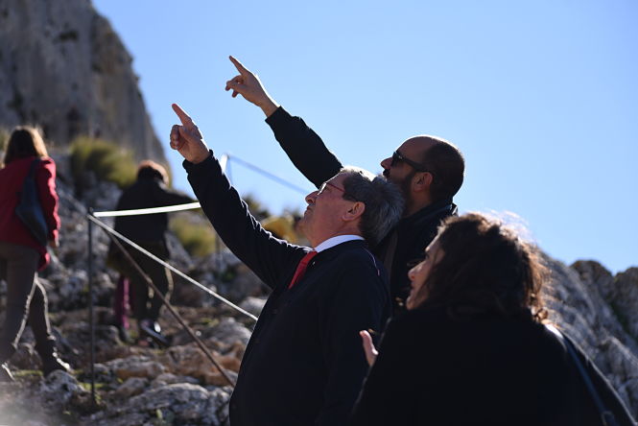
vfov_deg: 15.9
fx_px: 1525
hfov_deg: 23.6
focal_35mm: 86
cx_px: 319
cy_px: 213
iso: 125
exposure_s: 1/1000
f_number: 4
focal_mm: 86
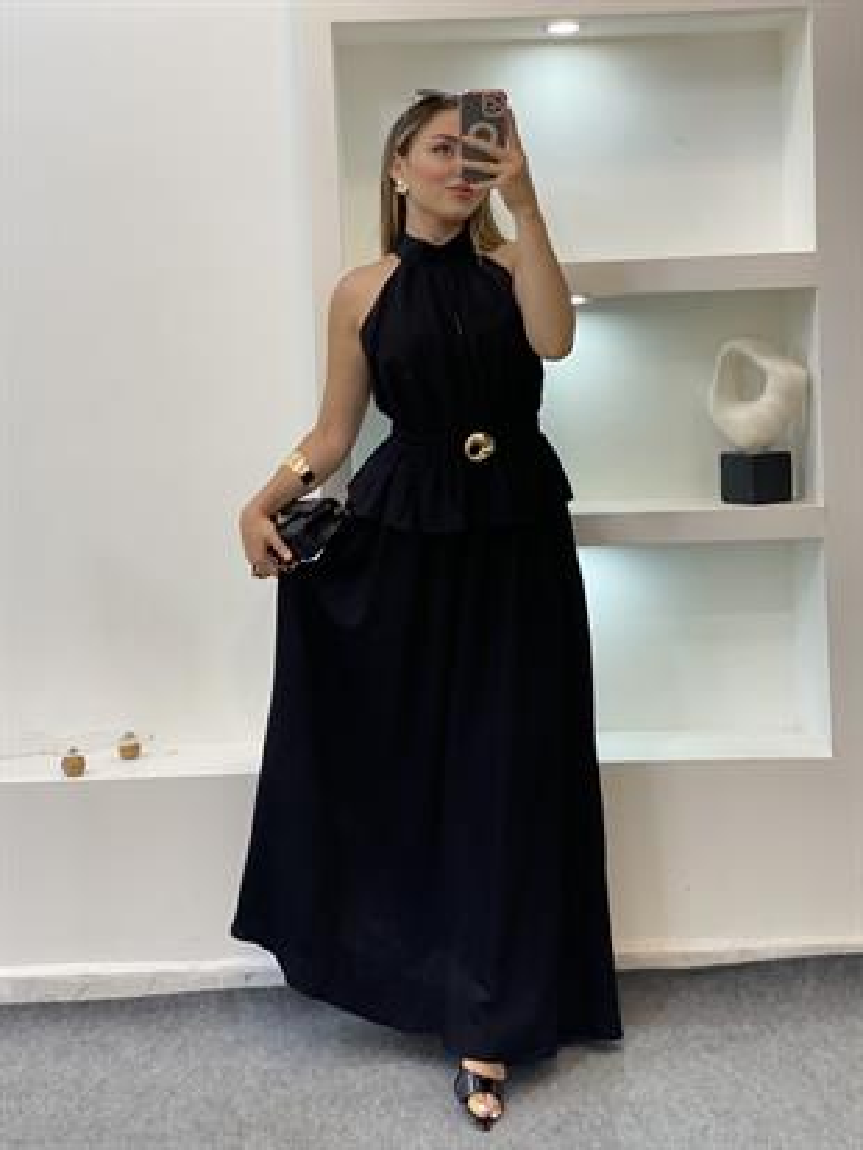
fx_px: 1728
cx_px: 432
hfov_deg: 28.0
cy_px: 575
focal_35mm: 52
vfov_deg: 36.8
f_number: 2
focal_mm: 6
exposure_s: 1/100
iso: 100
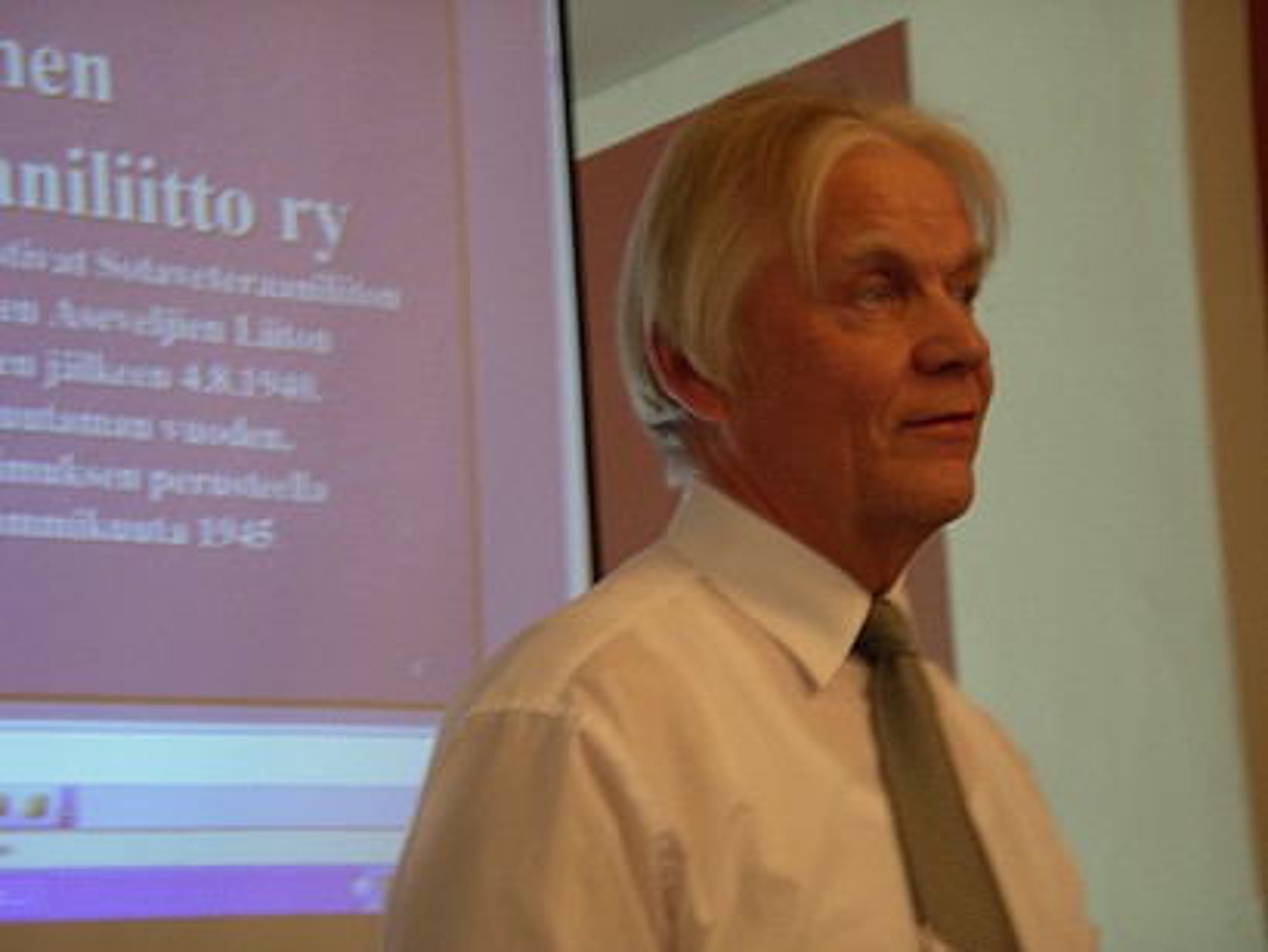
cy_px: 476
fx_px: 4178
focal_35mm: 114
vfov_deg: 13.0
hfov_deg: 17.3
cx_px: 634
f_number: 4
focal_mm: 23.8
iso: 200
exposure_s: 1/6
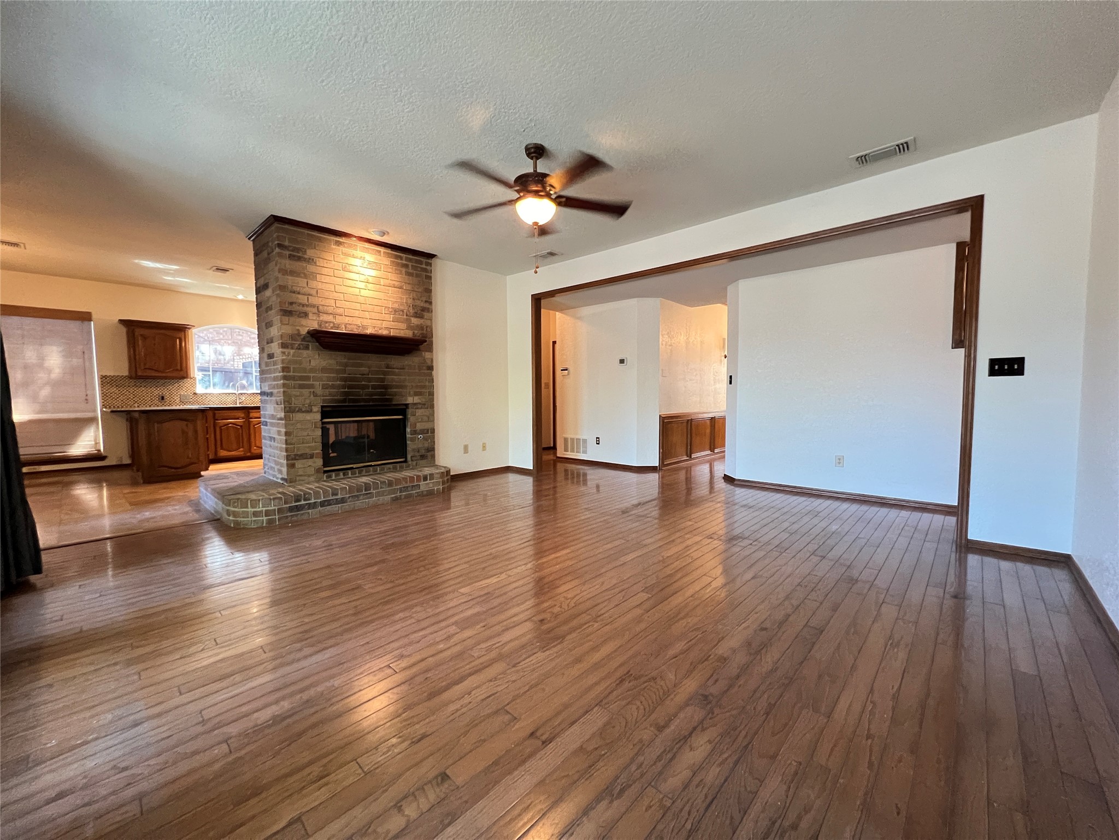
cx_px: 560
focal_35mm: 13
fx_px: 420
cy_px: 420
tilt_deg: -4.5
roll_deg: +0.3
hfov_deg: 106.2
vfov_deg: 89.9
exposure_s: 1/60
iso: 500
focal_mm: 1.57
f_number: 1.8
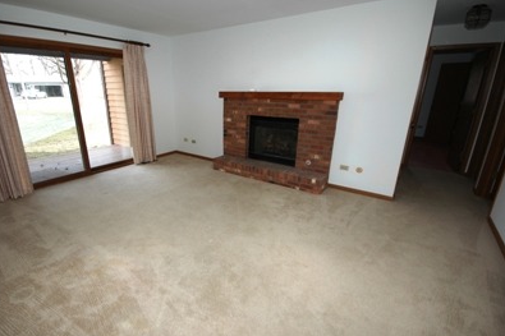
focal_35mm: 17
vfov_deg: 70.4
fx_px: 238
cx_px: 221
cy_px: 170
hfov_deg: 92.8
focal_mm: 10
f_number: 4
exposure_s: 1/60
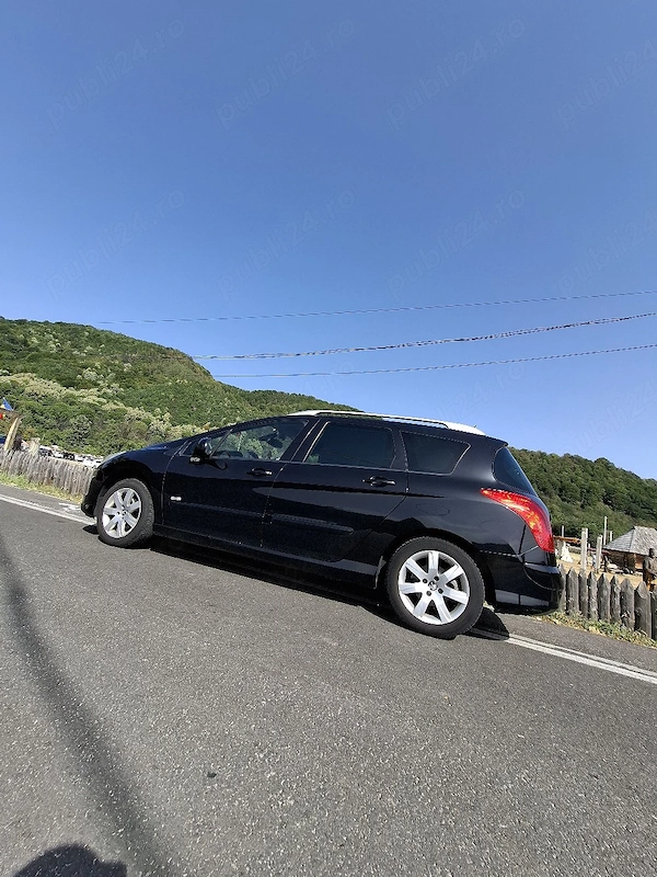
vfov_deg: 106.2
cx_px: 328
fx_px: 329
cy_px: 438
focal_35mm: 13
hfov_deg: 89.9
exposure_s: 1/588
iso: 40
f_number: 2.2
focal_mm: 1.74
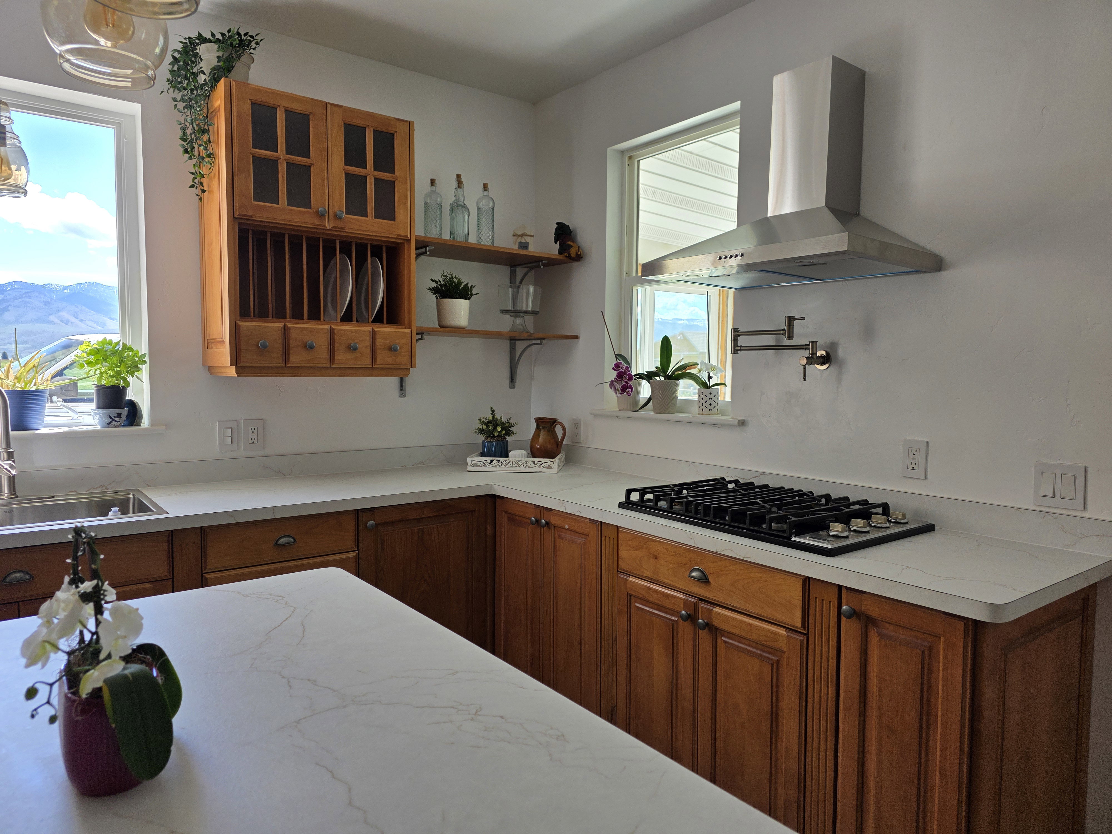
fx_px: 739
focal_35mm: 23
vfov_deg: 58.9
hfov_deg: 73.9
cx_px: 556
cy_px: 417
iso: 40
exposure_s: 1/180
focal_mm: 6.3
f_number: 1.7
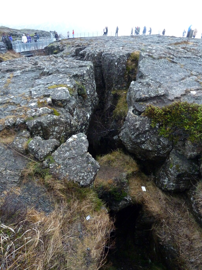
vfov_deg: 69.4
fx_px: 194
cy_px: 135
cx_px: 101
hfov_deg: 54.9
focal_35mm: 25
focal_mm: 4.1
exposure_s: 1/30
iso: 400
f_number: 3.3
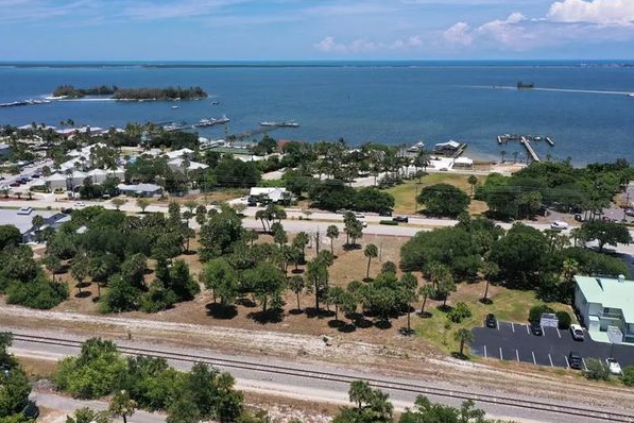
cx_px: 302
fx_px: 528
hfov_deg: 61.9
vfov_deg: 43.6
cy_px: 207
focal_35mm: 30
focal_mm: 10.26
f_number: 6.3
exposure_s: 1/800
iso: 100
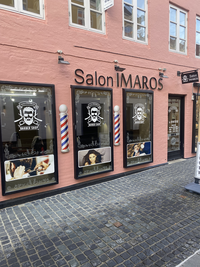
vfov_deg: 67.3
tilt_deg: -2.5
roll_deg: +0.4
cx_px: 100
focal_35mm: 26
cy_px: 134
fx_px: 200
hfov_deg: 53.1
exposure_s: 1/126
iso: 32
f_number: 1.8
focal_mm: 4.25
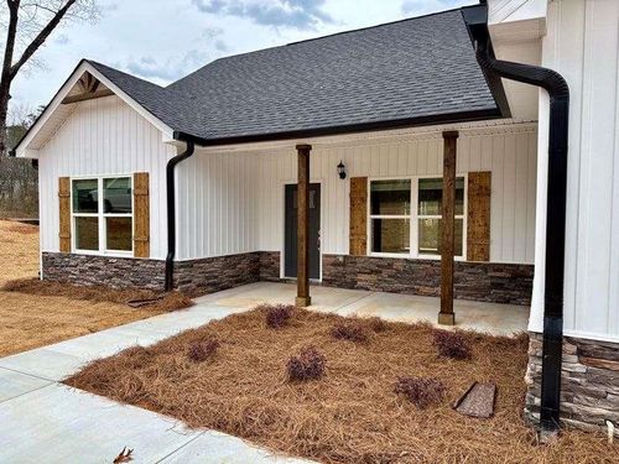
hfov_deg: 71.6
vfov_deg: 56.8
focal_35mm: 24
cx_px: 310
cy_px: 232
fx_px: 429
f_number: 1.78
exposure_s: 1/1215
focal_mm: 6.76
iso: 80
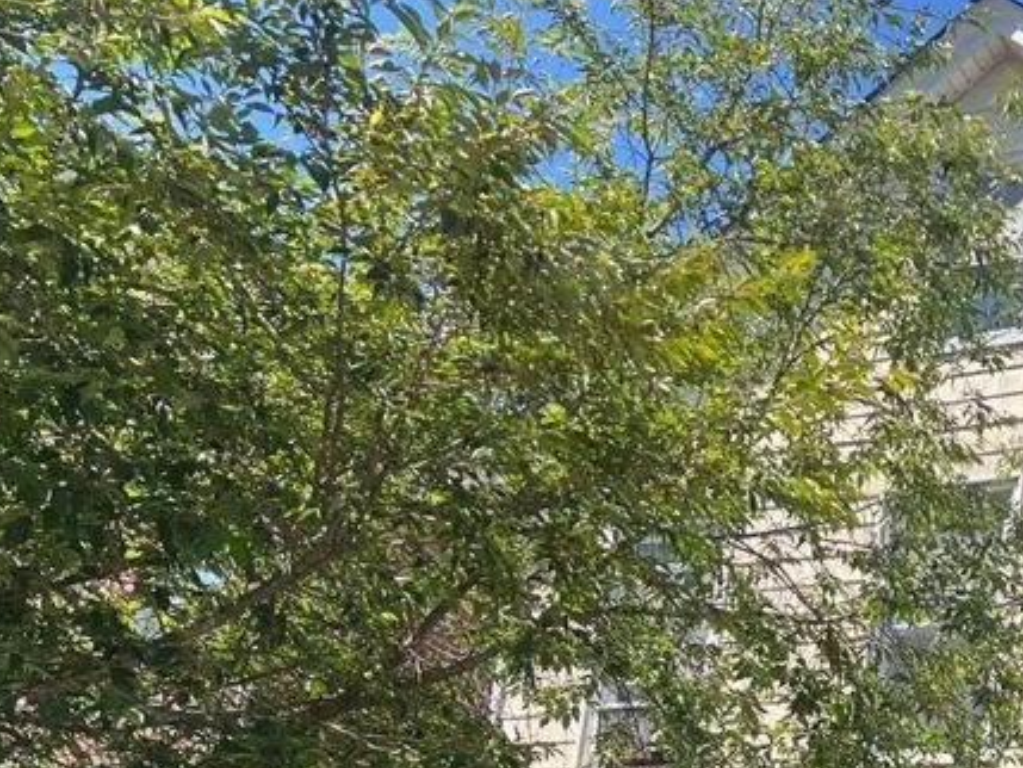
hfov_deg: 29.1
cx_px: 1030
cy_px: 856
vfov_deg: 22.3
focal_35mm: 62
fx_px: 1833
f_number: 1.5
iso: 50
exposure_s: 1/2513
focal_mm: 5.7
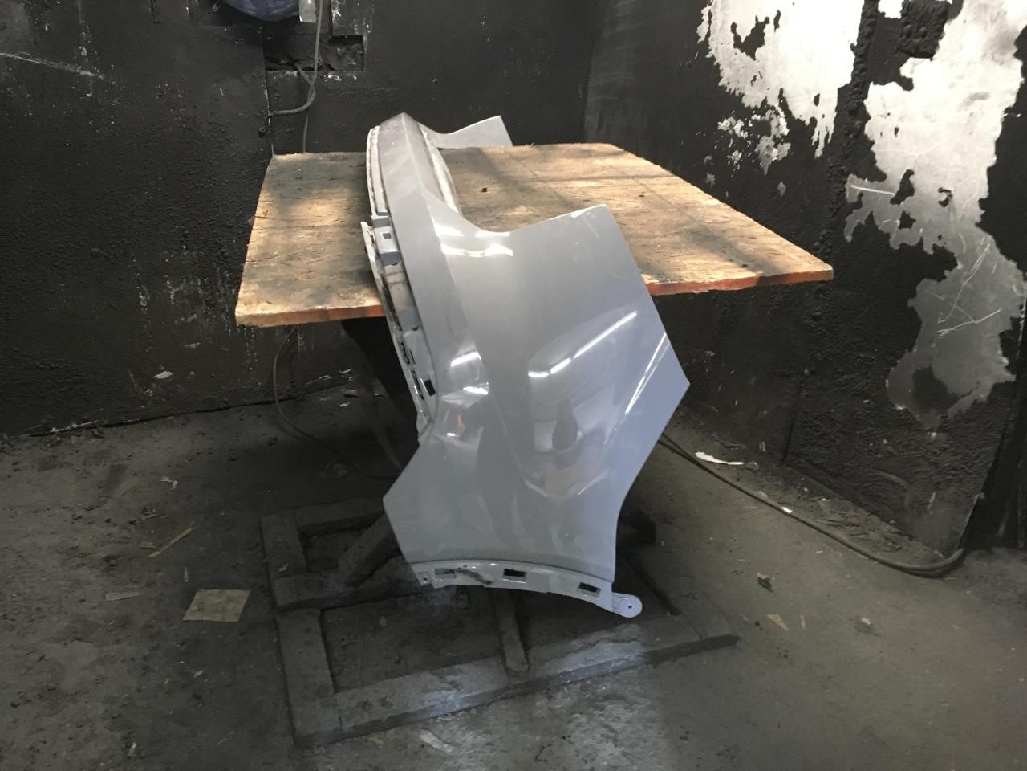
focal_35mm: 29
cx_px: 514
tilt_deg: -23.8
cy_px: 386
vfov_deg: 48.2
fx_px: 860
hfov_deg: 61.7
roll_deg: -1.6
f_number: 2.2
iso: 200
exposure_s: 1/15
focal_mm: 4.15
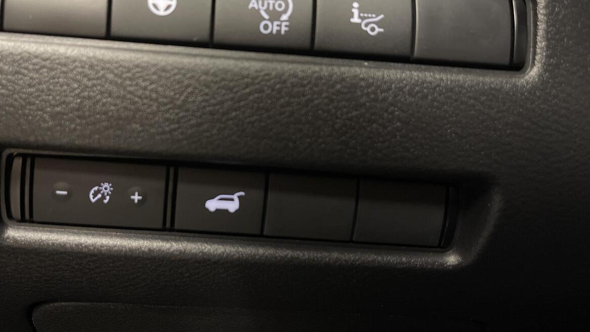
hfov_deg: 56.0
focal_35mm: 35
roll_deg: -2.9
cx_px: 226
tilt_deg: -12.4
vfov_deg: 33.6
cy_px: 133
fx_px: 548
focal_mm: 5.1
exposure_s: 1/25
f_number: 1.6
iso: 800
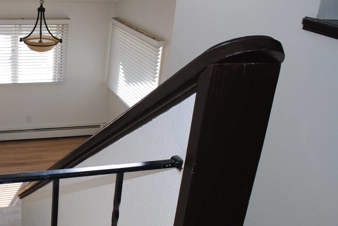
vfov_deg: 29.3
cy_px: 125
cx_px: 68
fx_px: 432
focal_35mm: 46
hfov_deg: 40.9
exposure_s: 1/125
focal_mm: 18
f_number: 4
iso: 110
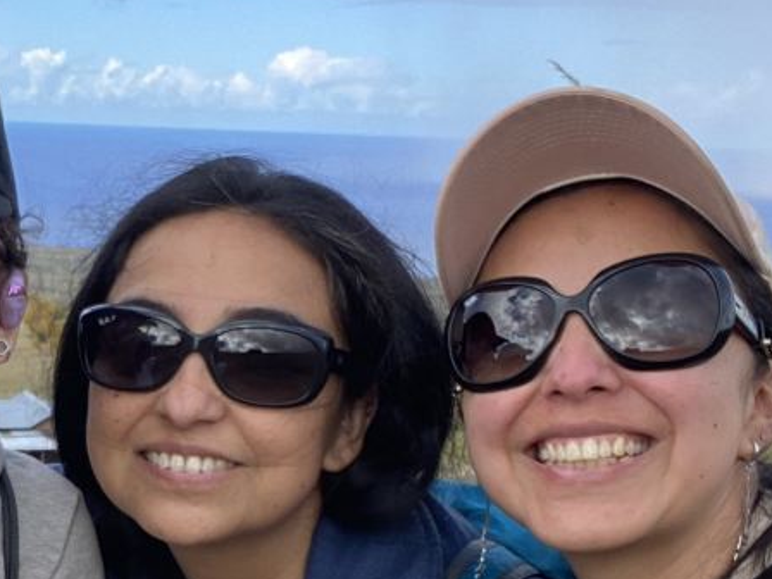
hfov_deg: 24.2
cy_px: 539
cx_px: 5
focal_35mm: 77
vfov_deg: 18.8
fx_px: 1717
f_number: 2.2
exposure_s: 1/299
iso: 25
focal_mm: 2.71
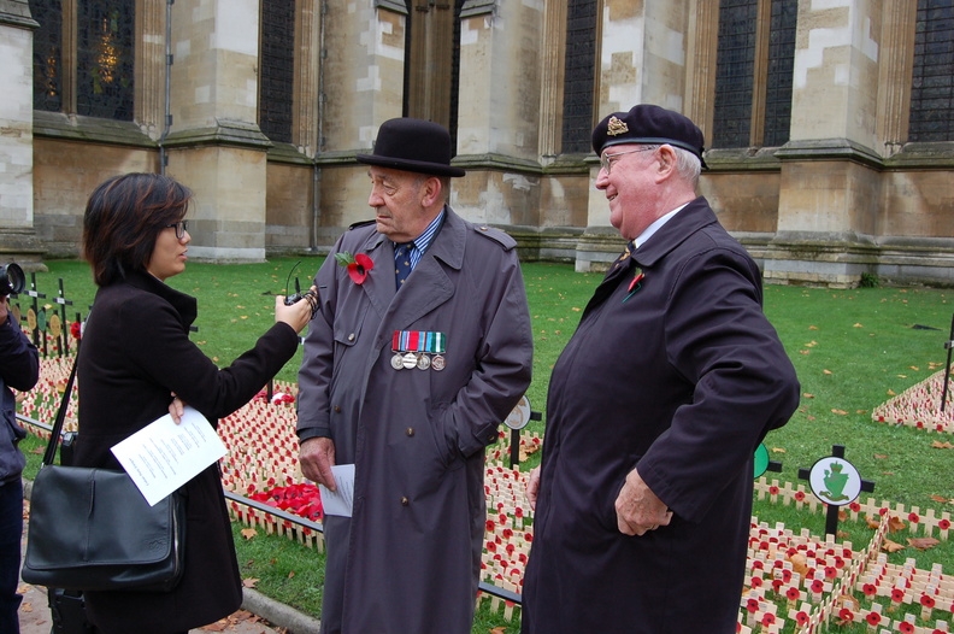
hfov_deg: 62.0
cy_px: 317
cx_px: 477
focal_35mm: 30
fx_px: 794
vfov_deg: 43.5
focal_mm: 20
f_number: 5.6
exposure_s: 1/125
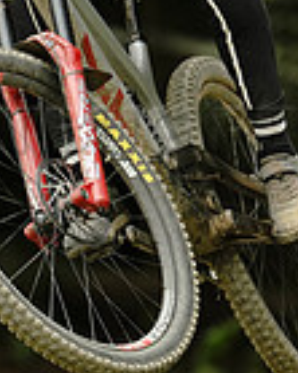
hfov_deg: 0.8
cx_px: 121
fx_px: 20186
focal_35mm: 1829
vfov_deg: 1.1
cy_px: 118
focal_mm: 600
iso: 2000
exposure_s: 1/1600
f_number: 4
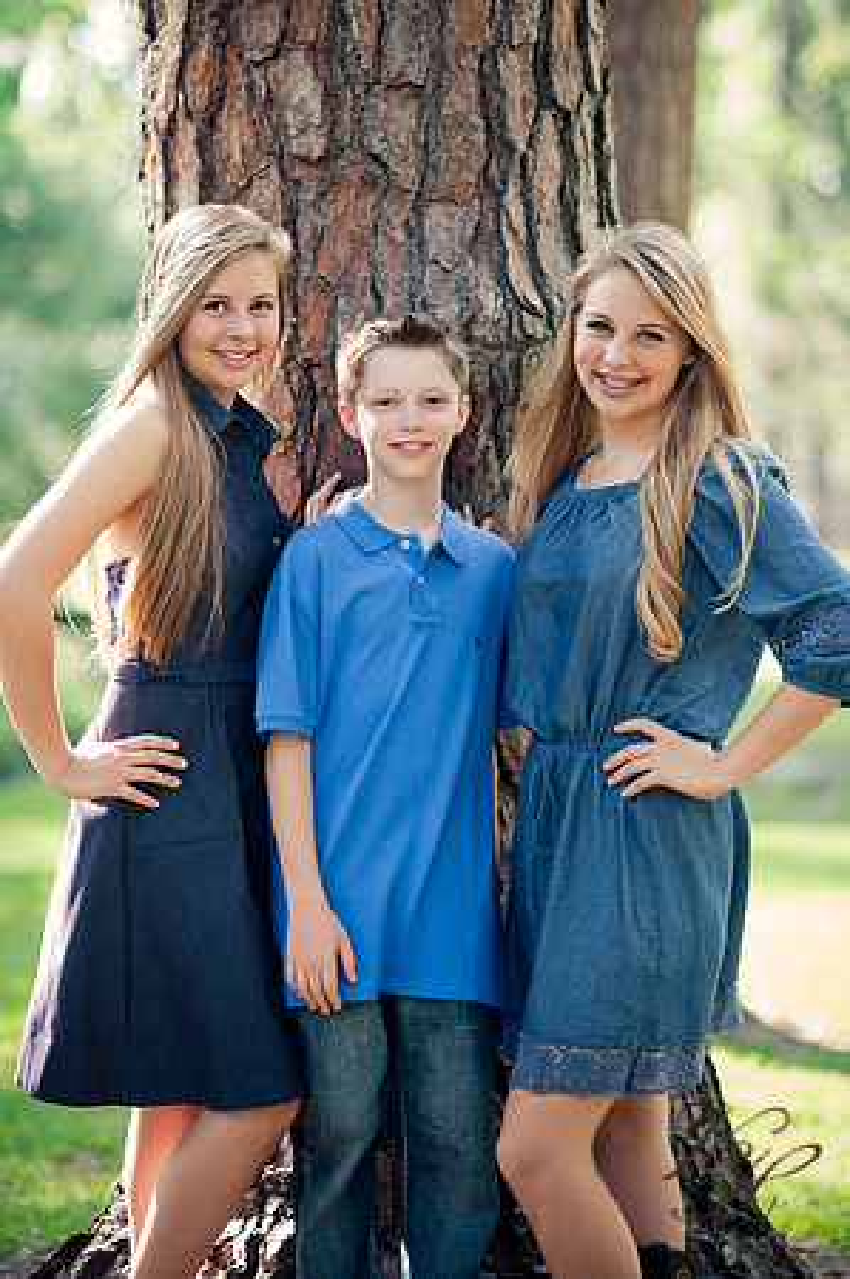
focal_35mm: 85
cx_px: 425
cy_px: 640
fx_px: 3017
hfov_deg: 16.0
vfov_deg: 23.9
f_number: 2
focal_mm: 85
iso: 200
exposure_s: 1/320
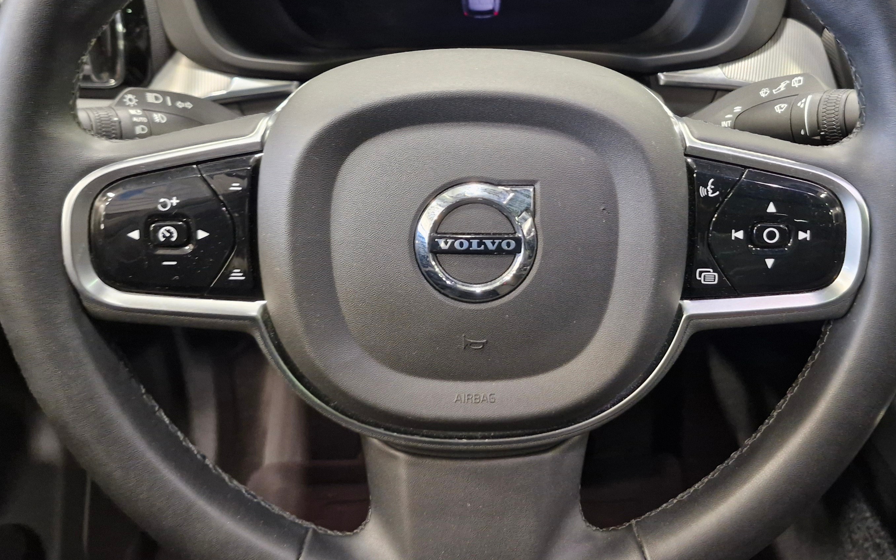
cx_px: 529
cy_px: 175
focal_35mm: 36
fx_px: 879
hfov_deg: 53.7
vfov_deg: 34.9
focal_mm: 5.54
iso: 800
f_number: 1.8
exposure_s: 1/50
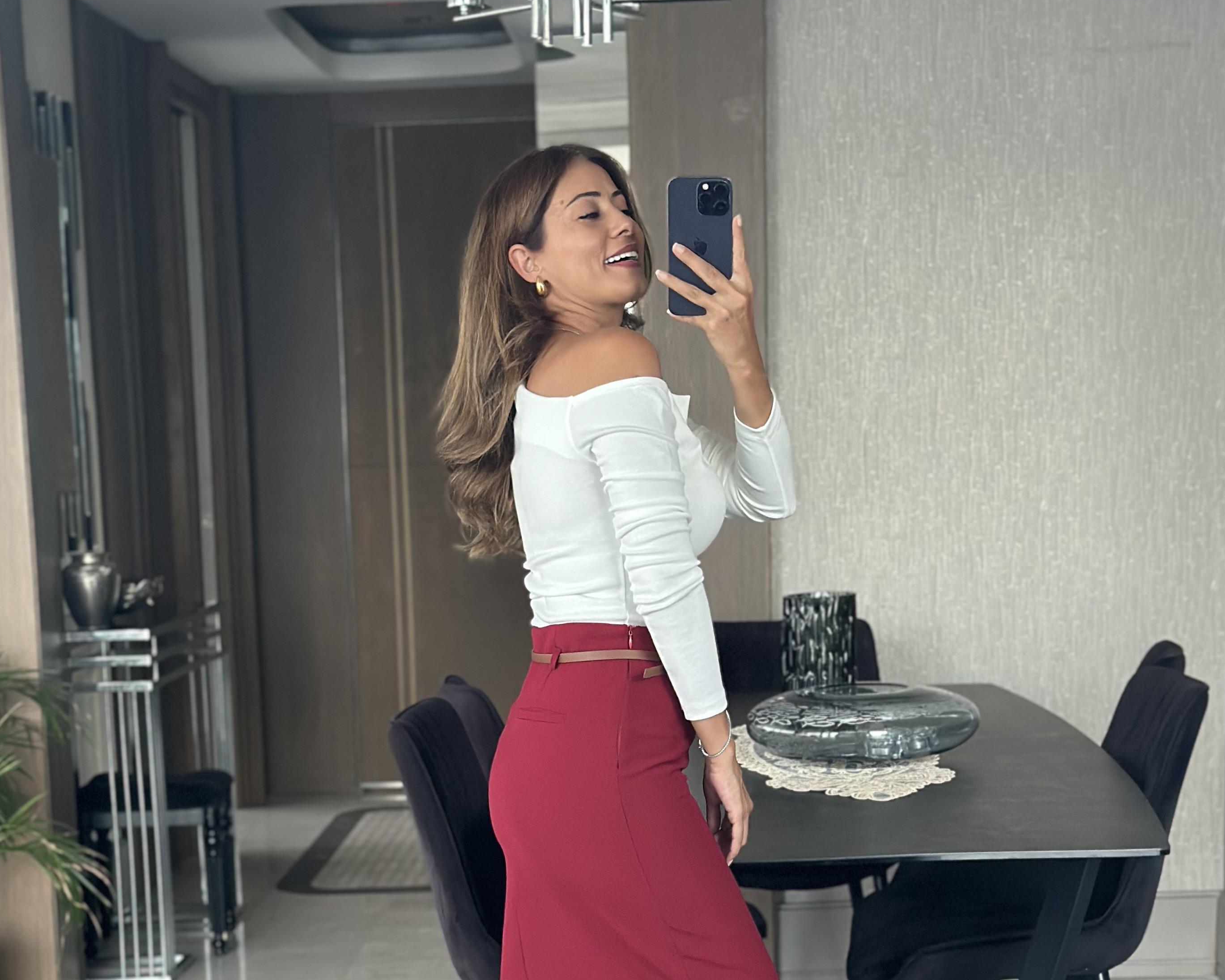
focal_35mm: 69
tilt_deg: -17.3
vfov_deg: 21.8
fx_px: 2501
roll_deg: +2.4
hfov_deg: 27.5
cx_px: 605
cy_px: 802
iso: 320
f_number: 1.78
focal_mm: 6.86
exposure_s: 1/60
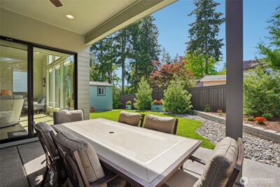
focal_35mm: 16
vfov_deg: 73.8
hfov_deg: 96.7
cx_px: 140
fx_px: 124
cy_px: 94
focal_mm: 16
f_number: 8
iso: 400
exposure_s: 1/500
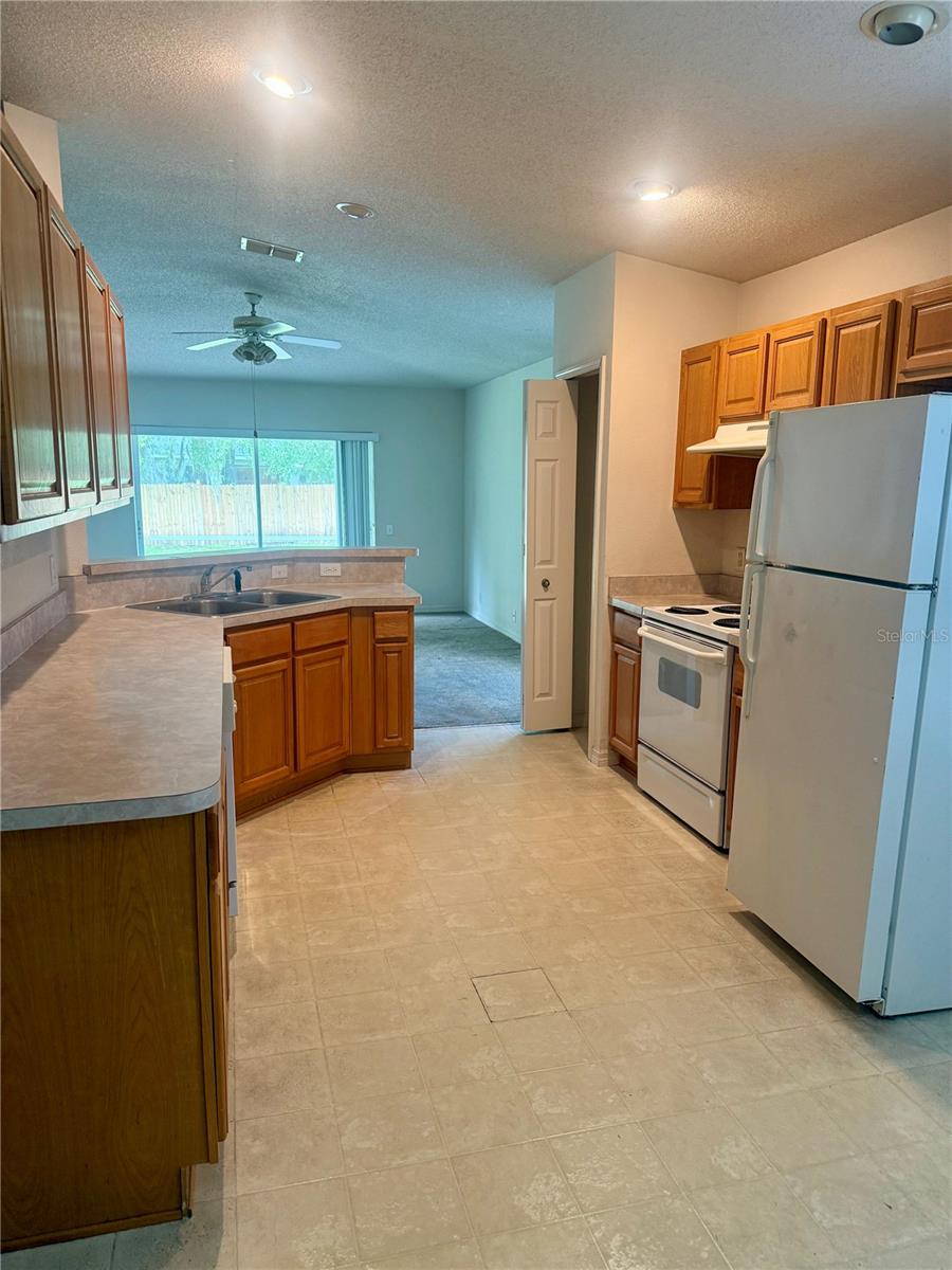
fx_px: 880
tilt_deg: -10.6
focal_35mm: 24
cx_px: 476
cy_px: 635
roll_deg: -1.5
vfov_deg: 71.6
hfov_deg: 56.8
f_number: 1.78
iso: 200
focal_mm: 6.76
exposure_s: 1/60
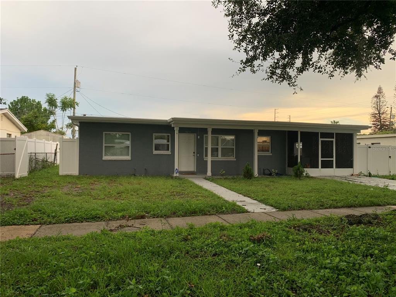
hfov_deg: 67.3
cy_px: 148
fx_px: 297
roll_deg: -0.6
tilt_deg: -0.1
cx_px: 198
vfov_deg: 53.1
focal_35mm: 26
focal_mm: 4.25
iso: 32
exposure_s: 1/121
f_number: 1.8
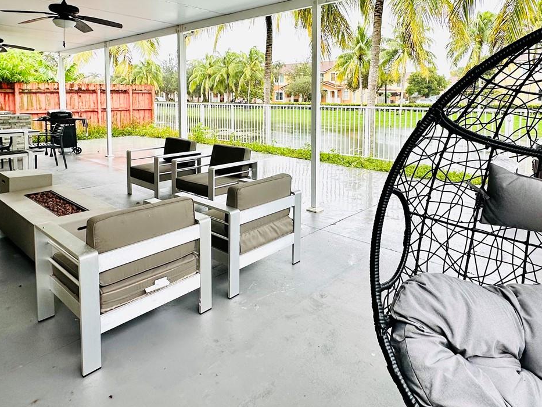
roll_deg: -0.1
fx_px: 376
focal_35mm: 24
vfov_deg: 55.2
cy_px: 125
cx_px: 277
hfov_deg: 71.6
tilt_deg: -3.6
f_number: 2.2
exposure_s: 1/191
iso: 40
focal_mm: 2.22
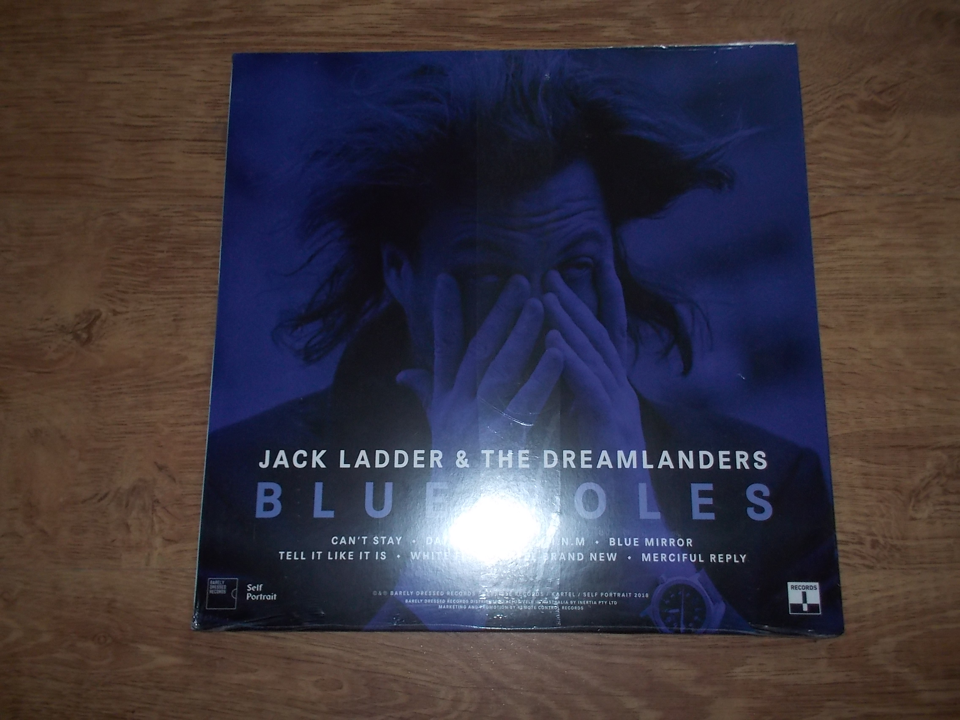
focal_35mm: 29
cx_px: 480
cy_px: 360
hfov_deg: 61.7
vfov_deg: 48.2
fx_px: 804
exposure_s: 1/30
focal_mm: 4.1
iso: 200
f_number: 3.3
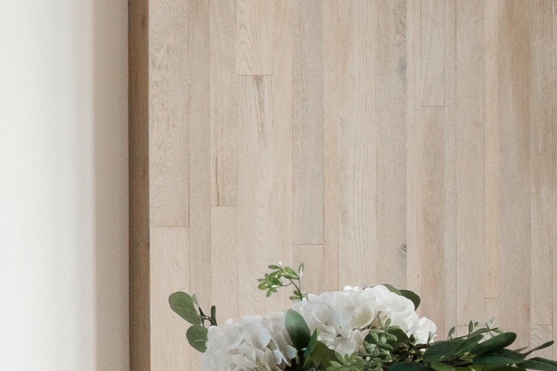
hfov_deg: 13.0
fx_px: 1841
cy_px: 163
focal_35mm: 119
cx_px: -788
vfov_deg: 11.5
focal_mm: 15.1
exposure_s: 1/80
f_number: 4.5
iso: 400
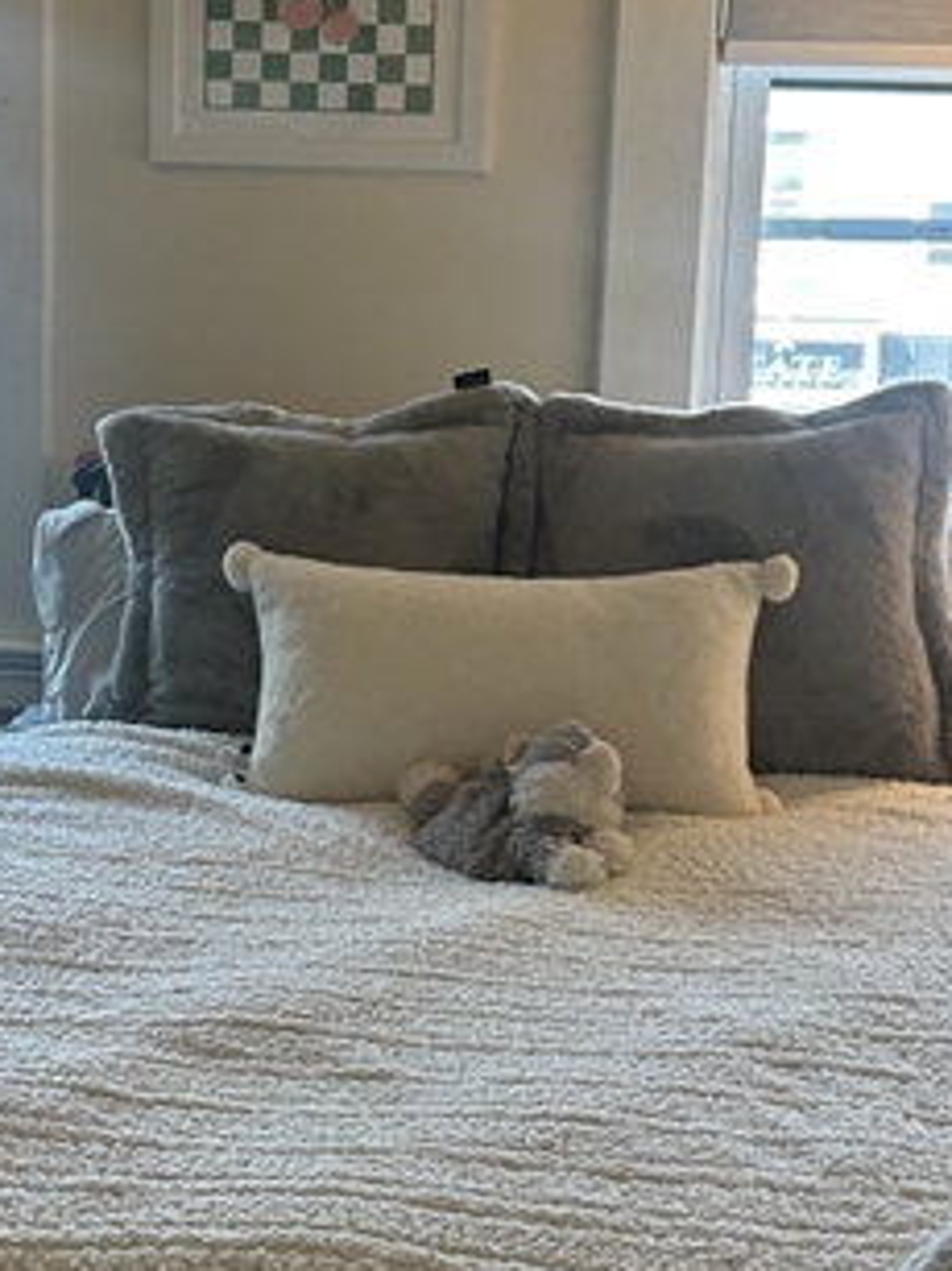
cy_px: 526
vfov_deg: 29.8
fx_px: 2385
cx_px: 373
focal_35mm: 65
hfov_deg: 22.5
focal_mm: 5.7
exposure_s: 1/120
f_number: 1.5
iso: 125
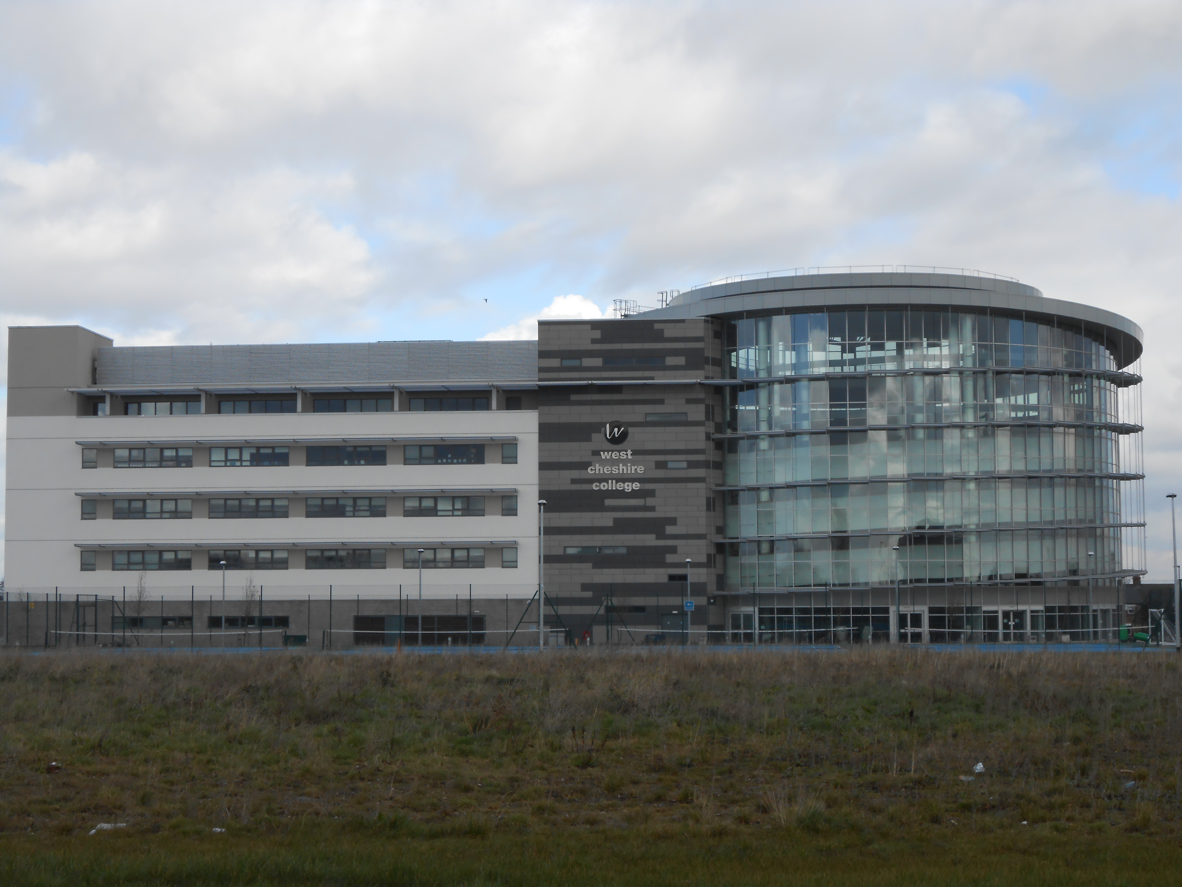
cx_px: 591
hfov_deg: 30.7
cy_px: 444
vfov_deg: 23.3
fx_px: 2151
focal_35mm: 63
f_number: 5.6
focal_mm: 11.3
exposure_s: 1/320
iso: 80
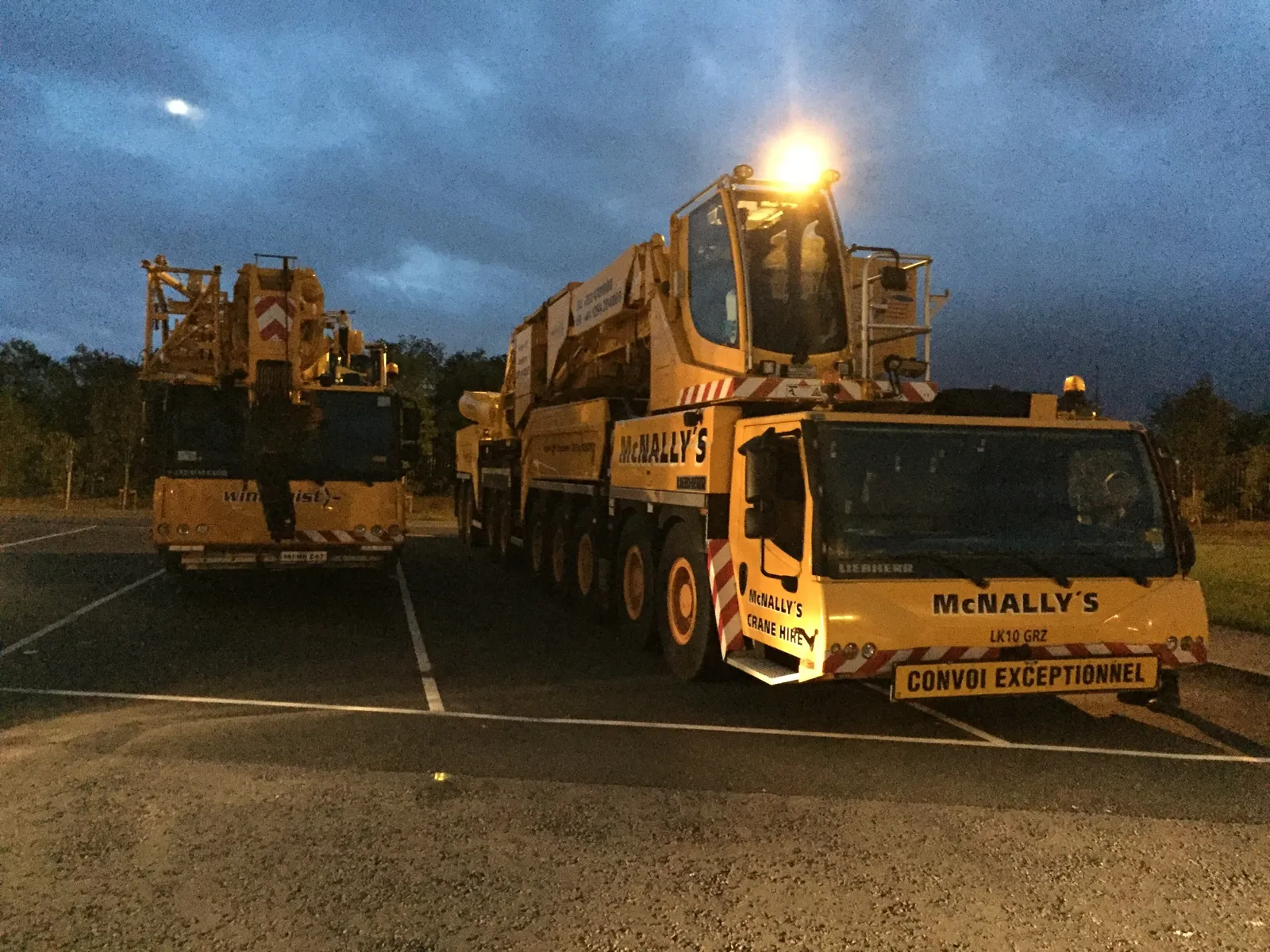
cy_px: 476
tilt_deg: -0.3
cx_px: 635
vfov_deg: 48.2
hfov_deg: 61.7
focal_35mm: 29
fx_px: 1064
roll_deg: -2.4
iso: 1600
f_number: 2.2
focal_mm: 4.15
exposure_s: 1/17
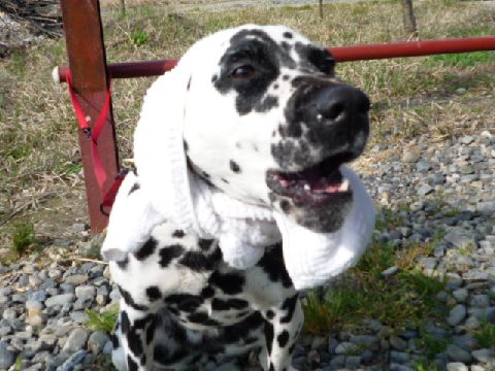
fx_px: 701
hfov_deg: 38.9
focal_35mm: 49
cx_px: 248
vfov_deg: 29.7
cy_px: 186
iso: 100
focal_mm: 4.9
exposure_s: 1/500
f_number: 4
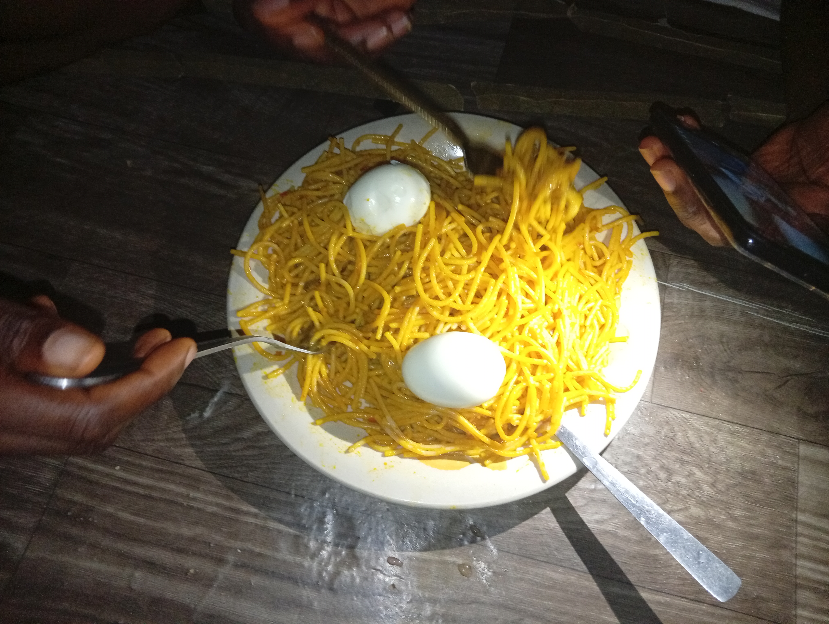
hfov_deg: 67.2
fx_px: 624
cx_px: 414
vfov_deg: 53.2
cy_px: 312
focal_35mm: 26
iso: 327
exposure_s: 1/33.3
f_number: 1.8
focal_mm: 4.15
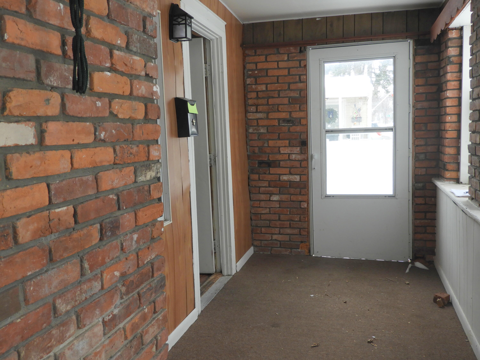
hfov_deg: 55.4
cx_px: 240
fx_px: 458
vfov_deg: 42.9
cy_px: 180
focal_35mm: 33
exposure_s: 1/100
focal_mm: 5.9
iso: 100
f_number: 3.6
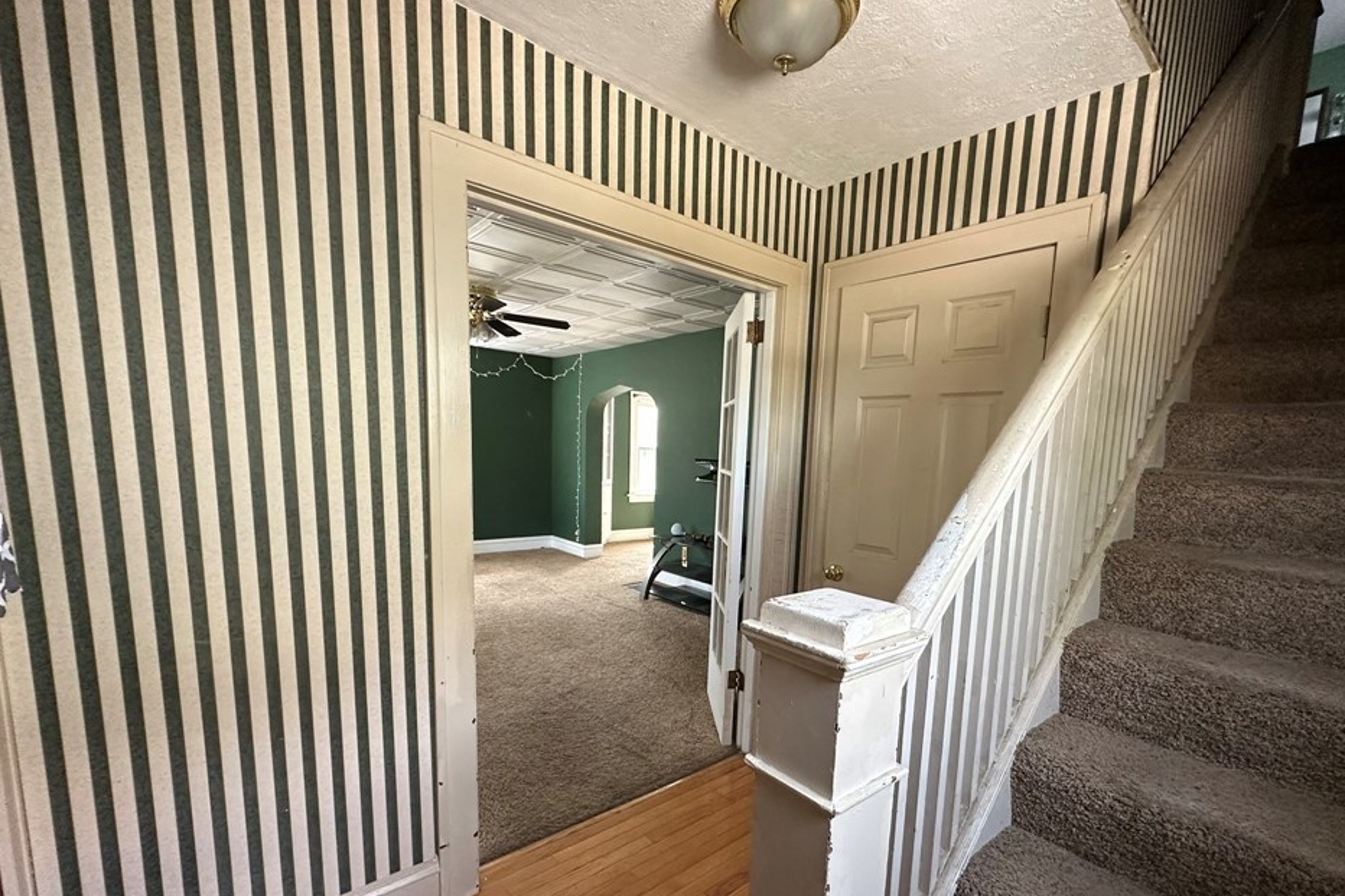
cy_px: 535
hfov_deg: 96.5
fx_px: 598
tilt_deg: -7.0
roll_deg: -2.5
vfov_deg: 73.0
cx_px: 727
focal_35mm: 16
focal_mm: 2.22
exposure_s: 1/99
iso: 250
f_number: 2.2
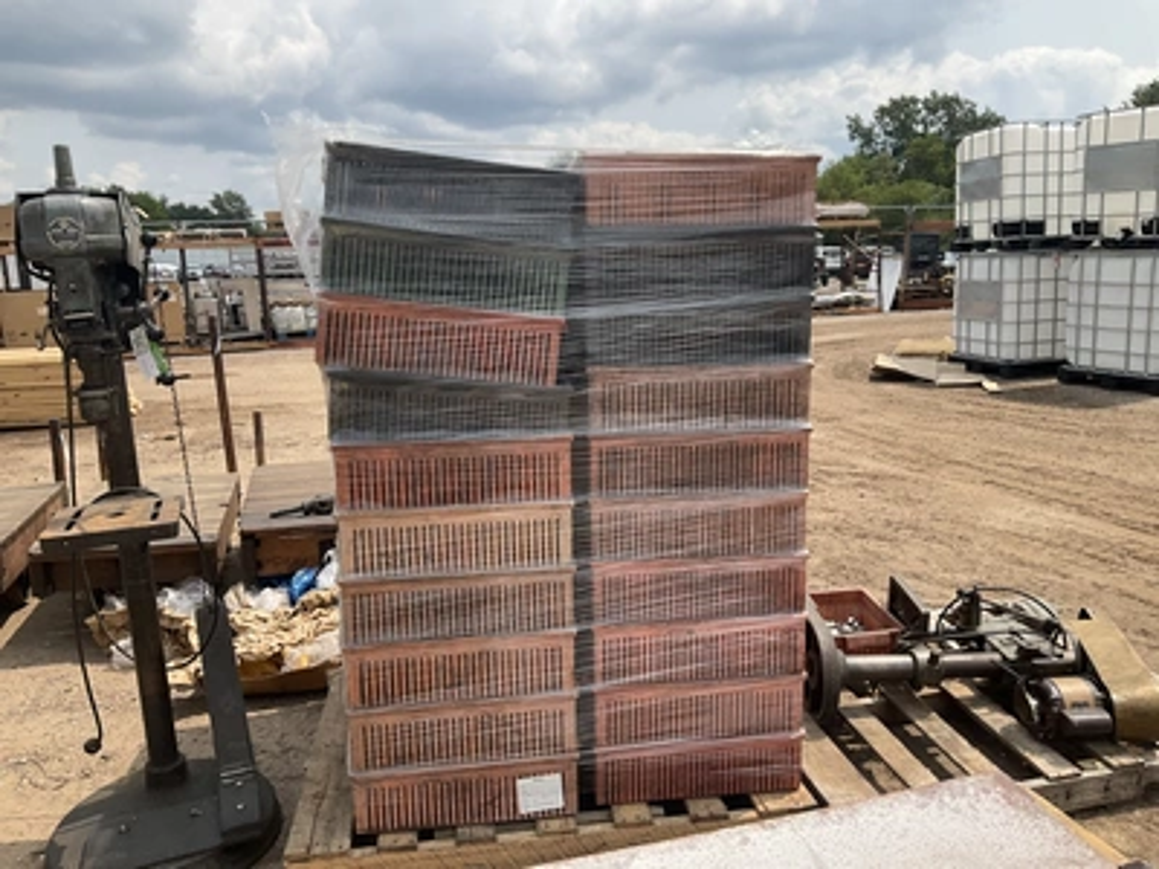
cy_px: 434
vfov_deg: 48.2
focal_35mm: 29
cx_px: 580
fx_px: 971
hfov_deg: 61.7
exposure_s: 1/1730
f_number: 1.8
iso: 25
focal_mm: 3
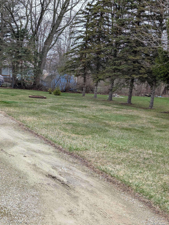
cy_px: 112
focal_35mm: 48
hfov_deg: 30.3
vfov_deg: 39.6
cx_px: 84
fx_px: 312
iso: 43
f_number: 1.85
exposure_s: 1/737
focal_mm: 6.81
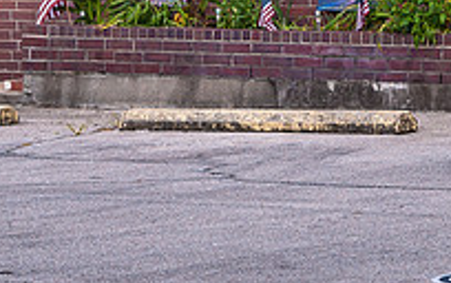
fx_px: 2929
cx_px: 217
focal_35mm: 238
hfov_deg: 8.8
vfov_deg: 5.5
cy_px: -82
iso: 100
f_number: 6.3
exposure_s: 1/160
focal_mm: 55
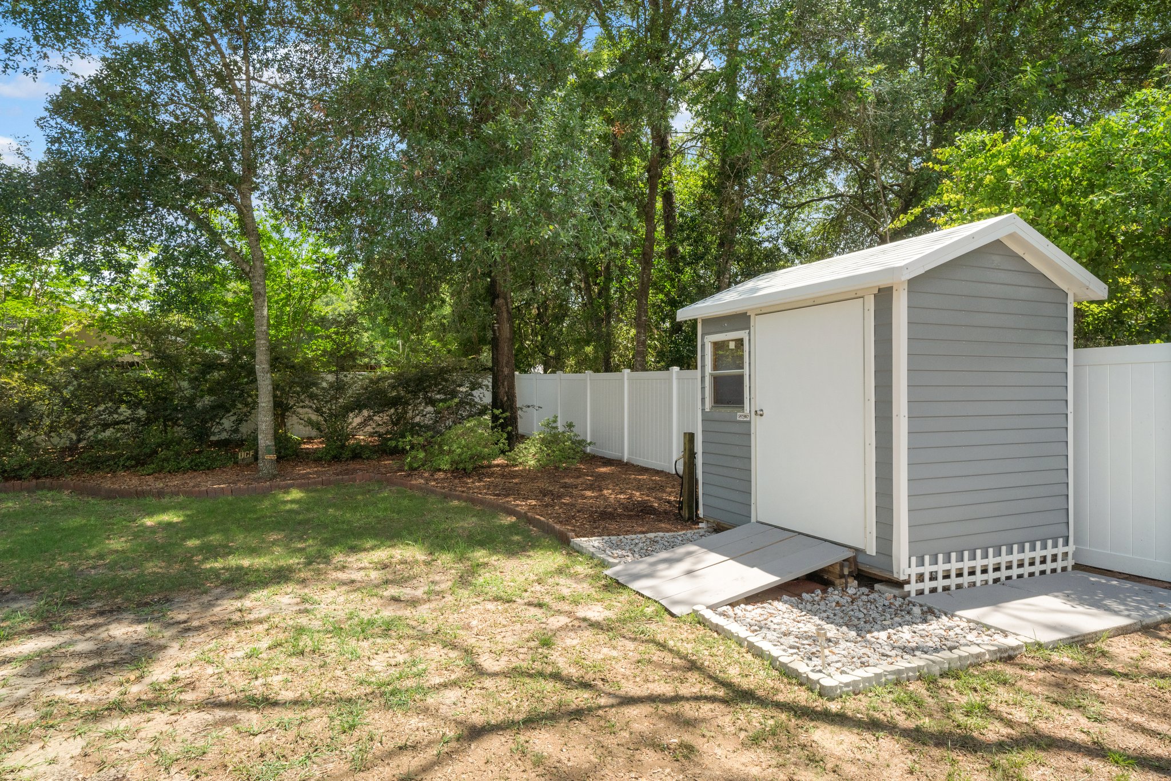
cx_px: 586
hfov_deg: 85.4
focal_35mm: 20
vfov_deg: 63.2
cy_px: 390
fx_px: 634
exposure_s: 1/160
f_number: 8
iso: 320
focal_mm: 13
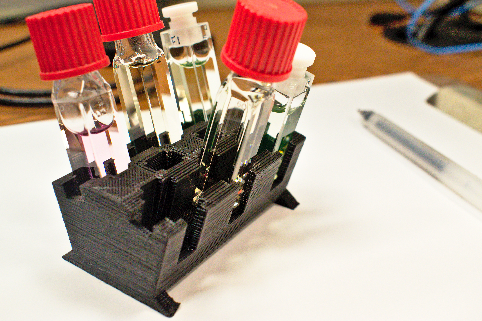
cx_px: 241
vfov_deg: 30.8
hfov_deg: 45.0
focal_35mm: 44
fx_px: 582
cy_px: 160
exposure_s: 1/60
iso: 800
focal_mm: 29
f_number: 7.1
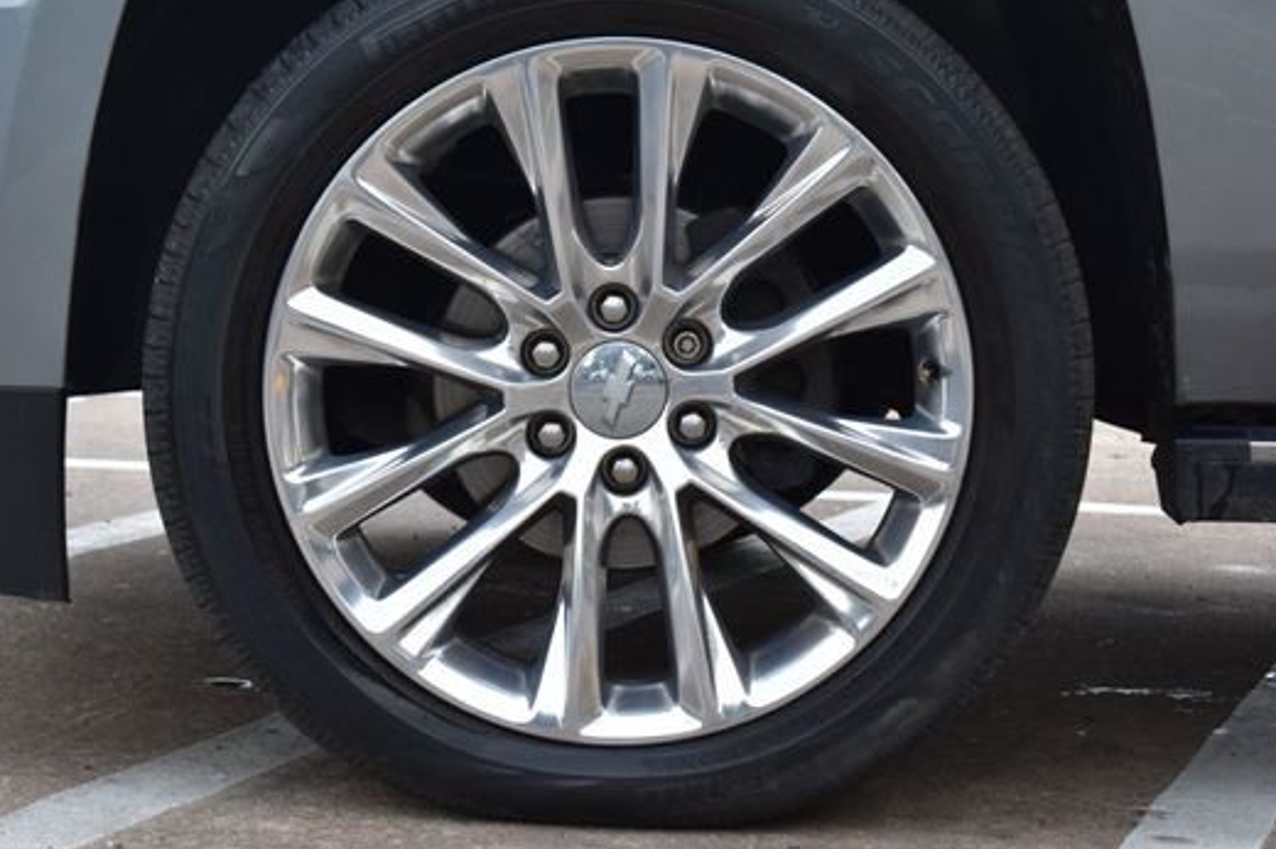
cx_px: 643
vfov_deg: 13.5
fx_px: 3599
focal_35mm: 102
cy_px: 454
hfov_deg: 20.1
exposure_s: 1/40
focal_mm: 55
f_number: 7.1
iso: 400
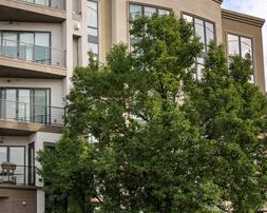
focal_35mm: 57
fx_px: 450
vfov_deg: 26.6
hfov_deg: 31.3
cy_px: 109
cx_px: 19
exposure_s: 1/200
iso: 80
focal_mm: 24
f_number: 8
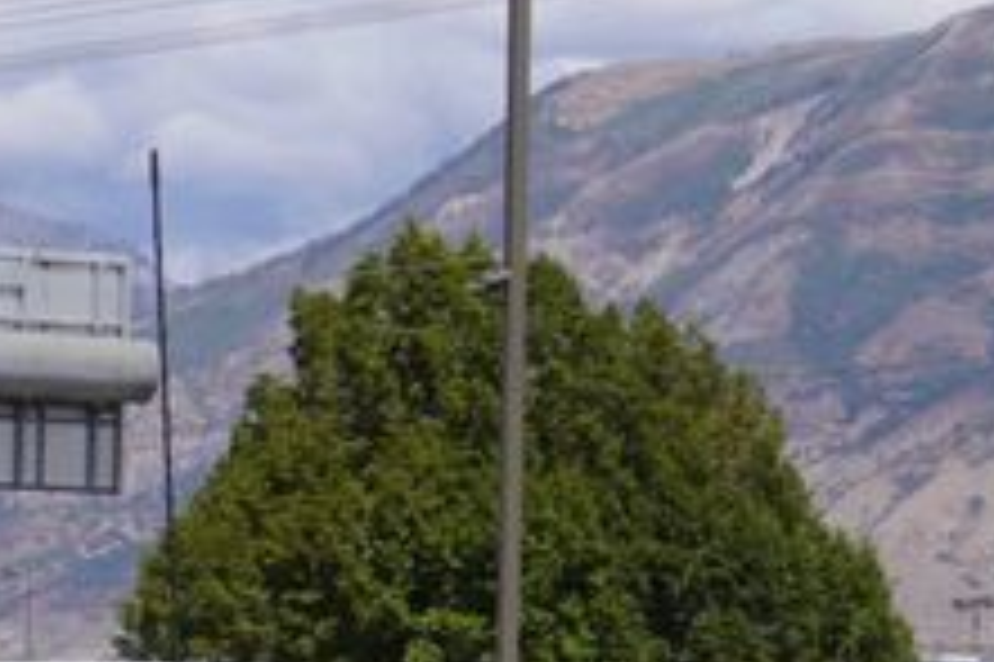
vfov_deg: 6.7
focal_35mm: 195
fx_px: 5380
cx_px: -598
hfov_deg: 10.1
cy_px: 1527
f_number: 11
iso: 100
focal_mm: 28
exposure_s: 1/200
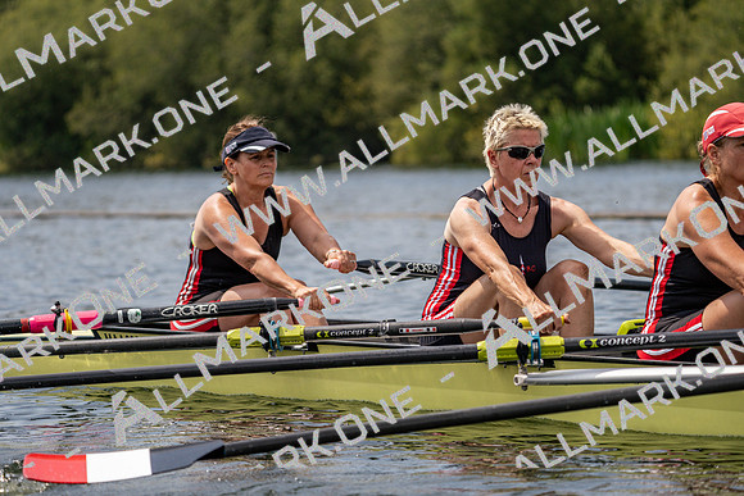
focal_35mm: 200
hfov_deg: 10.3
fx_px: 4134
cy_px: 248
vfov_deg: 6.9
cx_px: 372
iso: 200
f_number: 5.6
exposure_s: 1/1600
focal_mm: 200
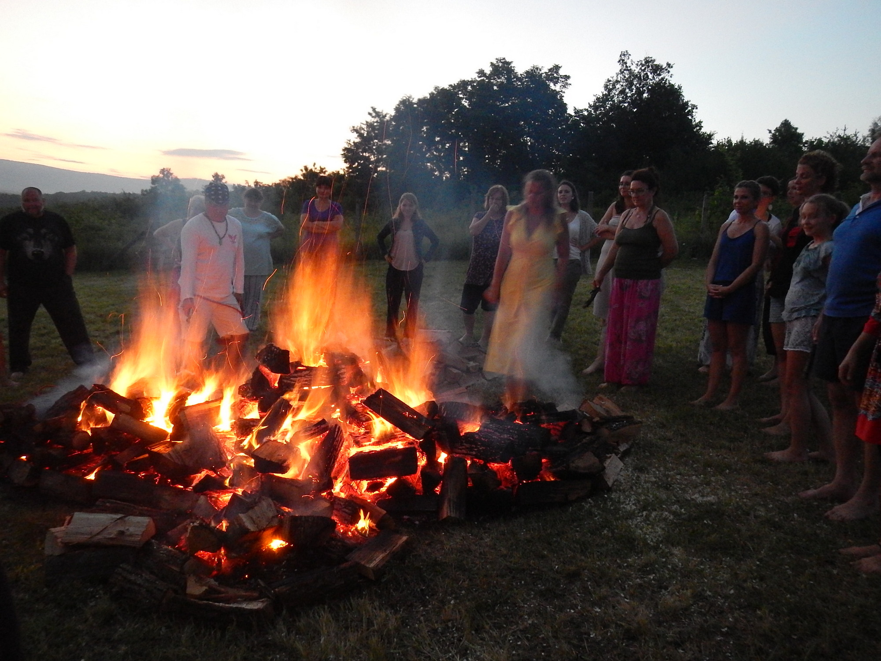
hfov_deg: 63.4
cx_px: 440
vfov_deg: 49.7
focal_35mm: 28
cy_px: 330
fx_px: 713
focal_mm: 5
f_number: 3.9
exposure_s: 1/8
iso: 800
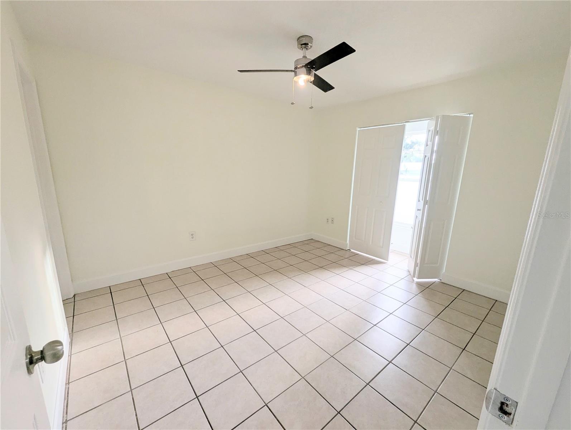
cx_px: 286
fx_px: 215
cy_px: 215
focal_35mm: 13
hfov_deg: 106.1
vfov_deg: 90.1
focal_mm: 1.95
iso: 54
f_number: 2.2
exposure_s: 1/120
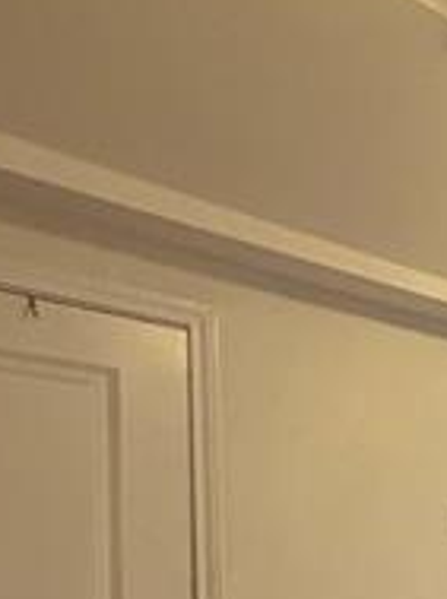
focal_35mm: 57
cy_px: 621
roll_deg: +0.5
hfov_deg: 18.2
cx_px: 872
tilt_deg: -0.2
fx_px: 985
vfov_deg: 31.0
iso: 500
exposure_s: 1/60
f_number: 2.2
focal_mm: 2.22
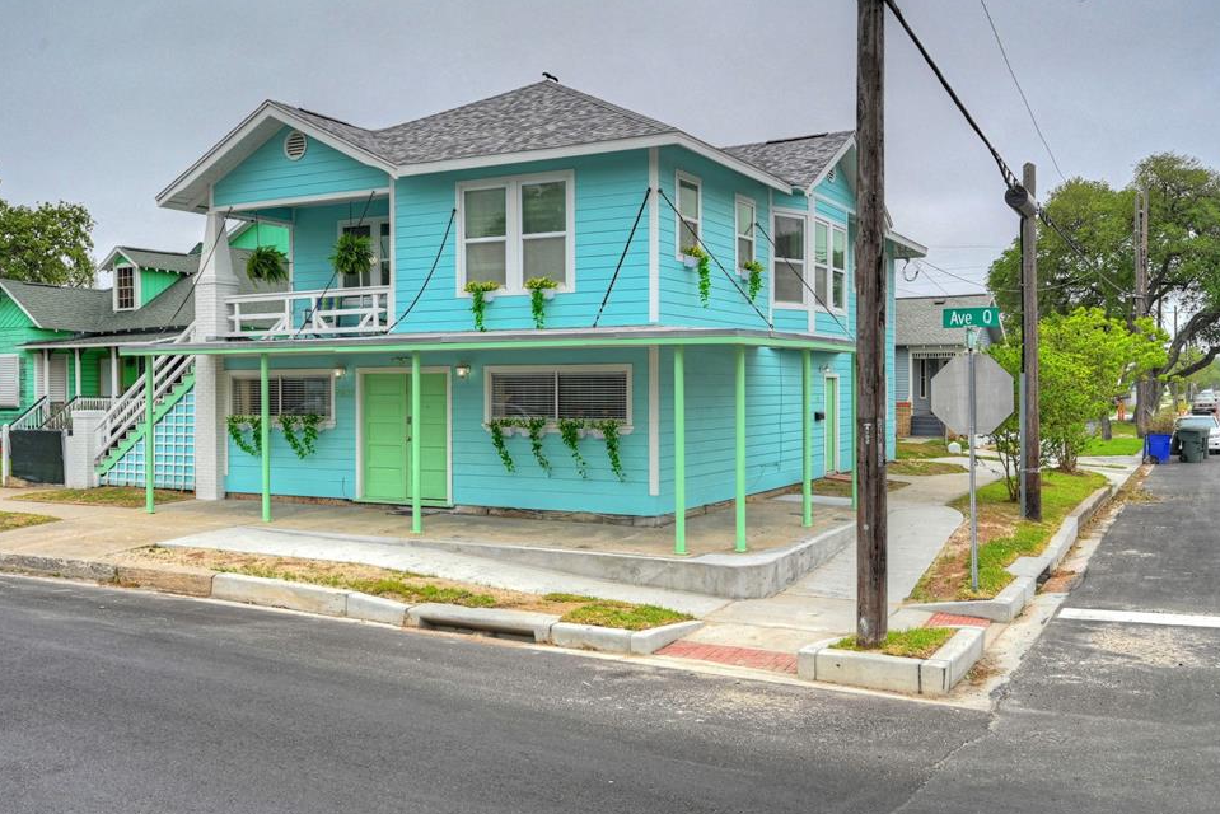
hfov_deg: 58.7
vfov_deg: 41.1
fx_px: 1085
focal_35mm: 32
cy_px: 400
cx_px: 583
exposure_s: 1/1600
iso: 400
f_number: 8
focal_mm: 30
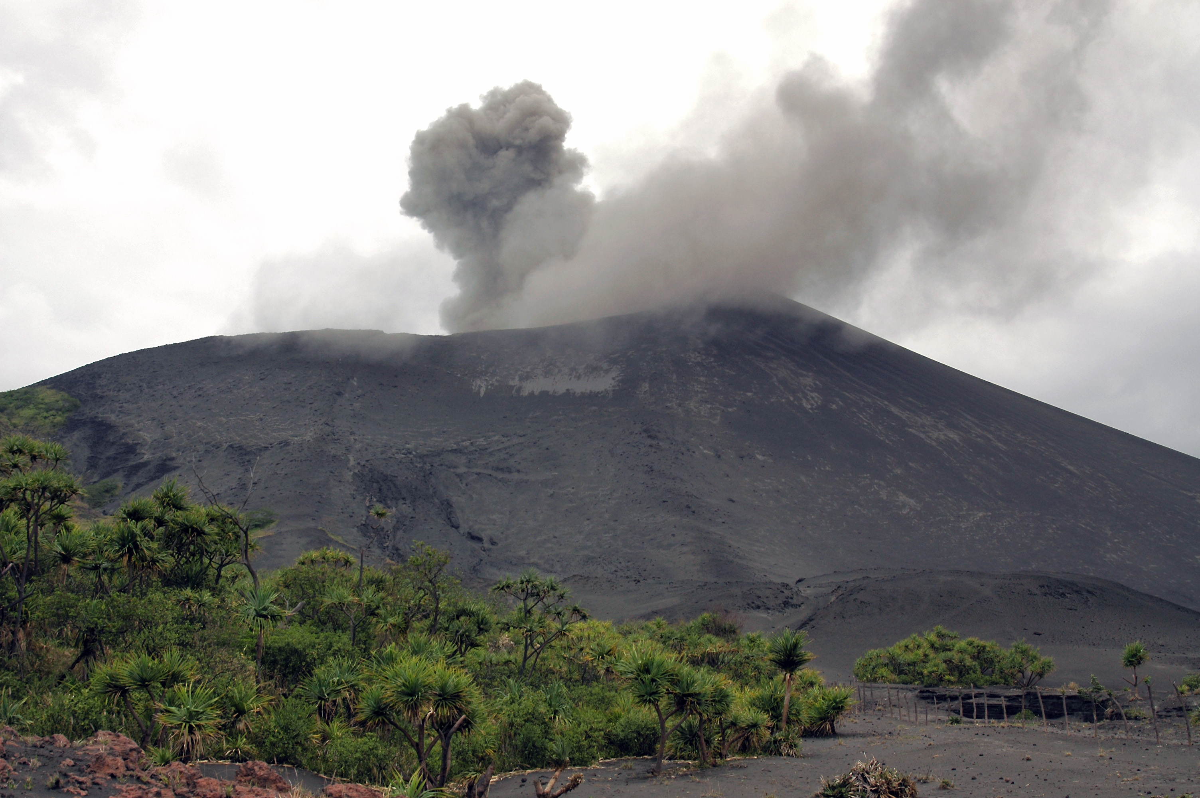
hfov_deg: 46.4
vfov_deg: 31.8
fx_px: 1399
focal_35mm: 42
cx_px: 600
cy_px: 399
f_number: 9
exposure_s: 1/160
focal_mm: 28
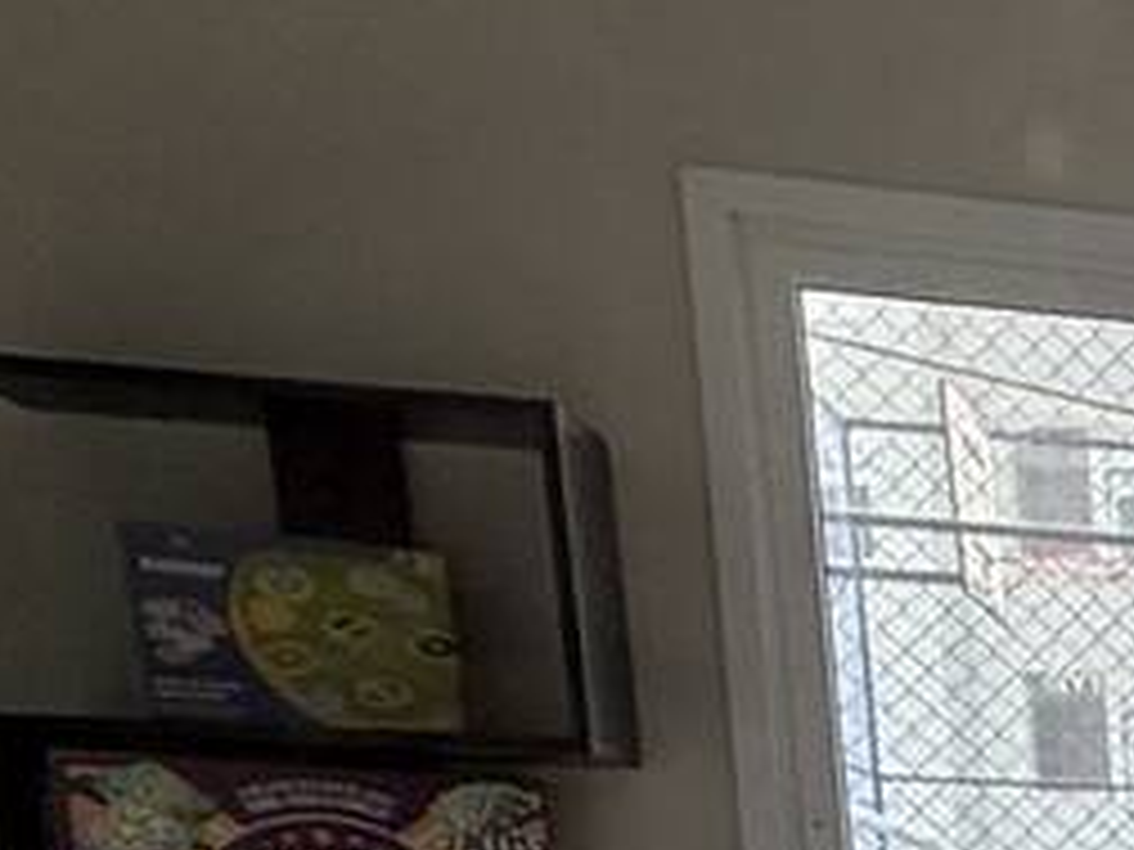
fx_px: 2621
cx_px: 2502
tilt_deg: -8.7
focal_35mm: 80
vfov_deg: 16.1
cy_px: 1439
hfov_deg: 16.1
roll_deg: -0.6
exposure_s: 1/129
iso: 64
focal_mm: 2.22
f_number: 2.2
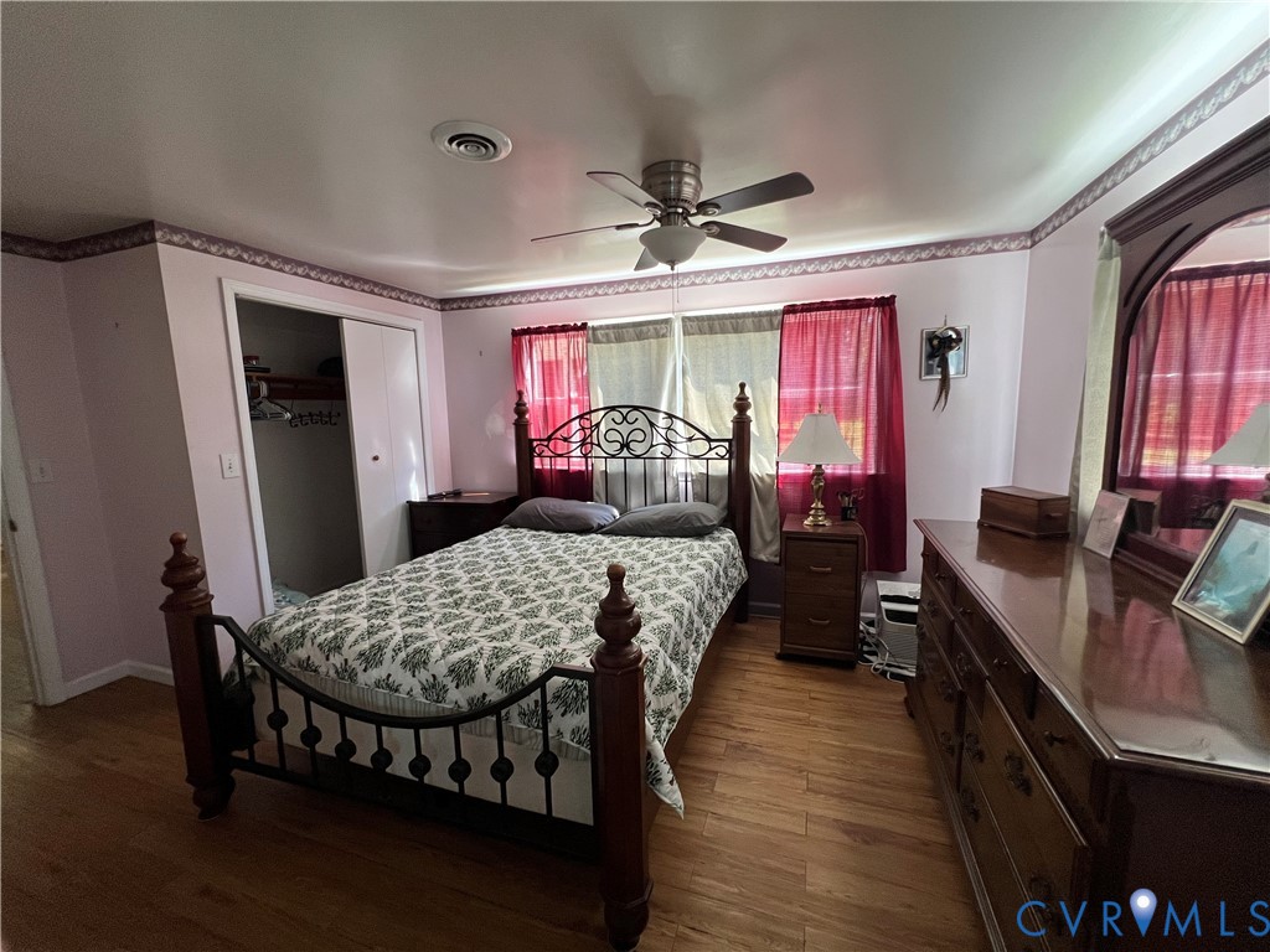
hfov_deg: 106.2
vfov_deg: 89.9
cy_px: 476
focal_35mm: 13
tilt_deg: -7.1
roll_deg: +1.4
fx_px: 477
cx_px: 635
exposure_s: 1/88
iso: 250
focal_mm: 1.57
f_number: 1.8
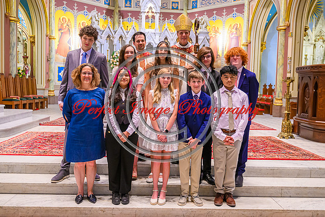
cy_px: 112
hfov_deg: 54.5
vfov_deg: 38.0
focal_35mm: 35
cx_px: 162
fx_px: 315
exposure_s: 1/80
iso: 3200
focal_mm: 28
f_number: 2.8
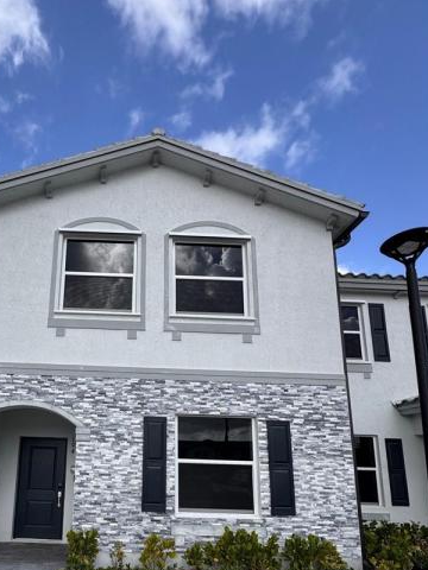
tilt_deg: +11.3
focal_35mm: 21
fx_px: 346
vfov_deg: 74.9
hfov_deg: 60.5
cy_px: 407
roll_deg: -1.3
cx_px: 115
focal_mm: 2.22
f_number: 2.2
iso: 50
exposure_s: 1/1299
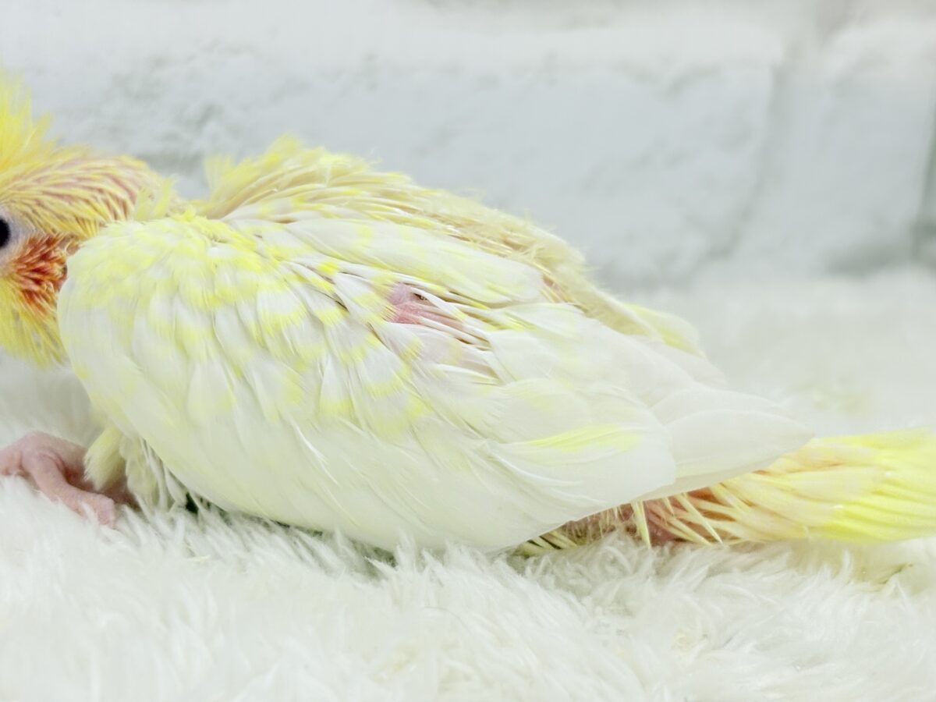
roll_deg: -4.4
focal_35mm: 52
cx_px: 468
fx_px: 1406
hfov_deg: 36.8
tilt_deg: -15.4
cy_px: 351
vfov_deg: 28.0
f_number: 1.6
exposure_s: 1/100
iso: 50
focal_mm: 5.96
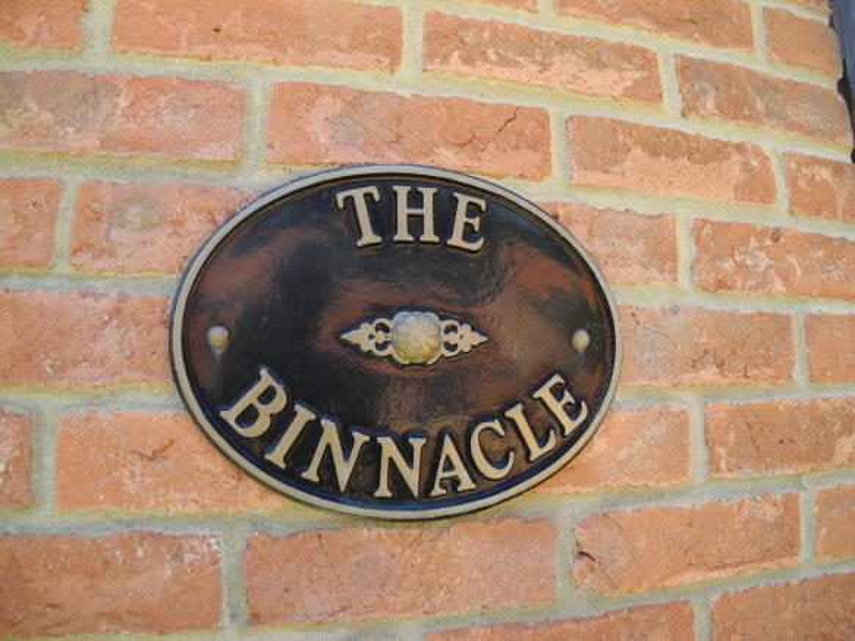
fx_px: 691
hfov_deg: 63.5
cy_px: 320
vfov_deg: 49.7
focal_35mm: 28
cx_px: 428
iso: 100
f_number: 2.8
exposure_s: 1/100
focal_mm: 6
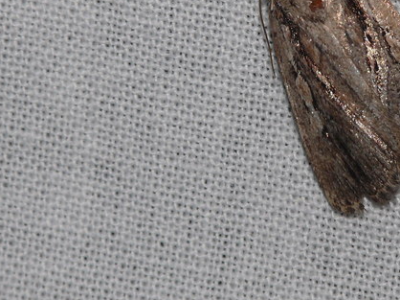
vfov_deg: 3.1
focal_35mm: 478
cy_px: 49
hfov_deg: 4.1
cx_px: 309
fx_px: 5520
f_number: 11
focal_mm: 49.4
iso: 100
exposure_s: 1/640
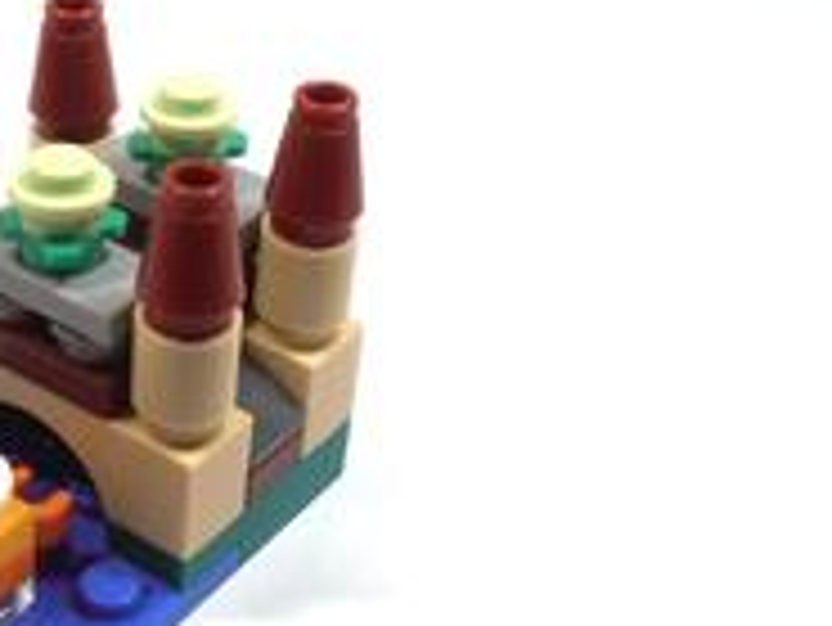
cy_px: 351
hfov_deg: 25.9
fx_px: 1732
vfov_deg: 20.5
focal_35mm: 72
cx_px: 40
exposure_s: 1/100
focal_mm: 6.61
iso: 80
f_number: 3.9
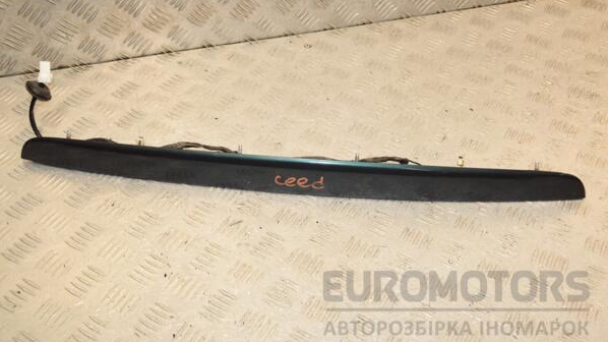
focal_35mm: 41
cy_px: 151
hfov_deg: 49.4
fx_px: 661
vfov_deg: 29.0
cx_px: 304
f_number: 9
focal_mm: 26
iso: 800
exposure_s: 1/200
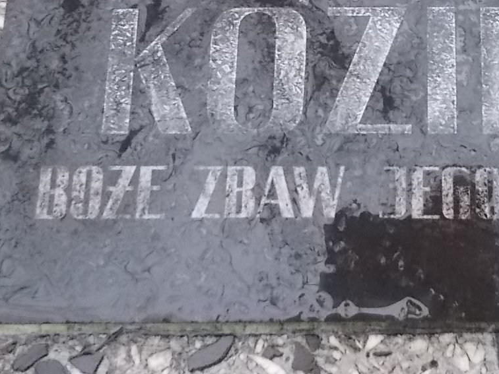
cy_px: -1
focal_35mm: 55
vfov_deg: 25.3
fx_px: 793
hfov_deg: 34.2
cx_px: 379
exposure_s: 1/160
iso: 400
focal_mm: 4.6
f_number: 3.2
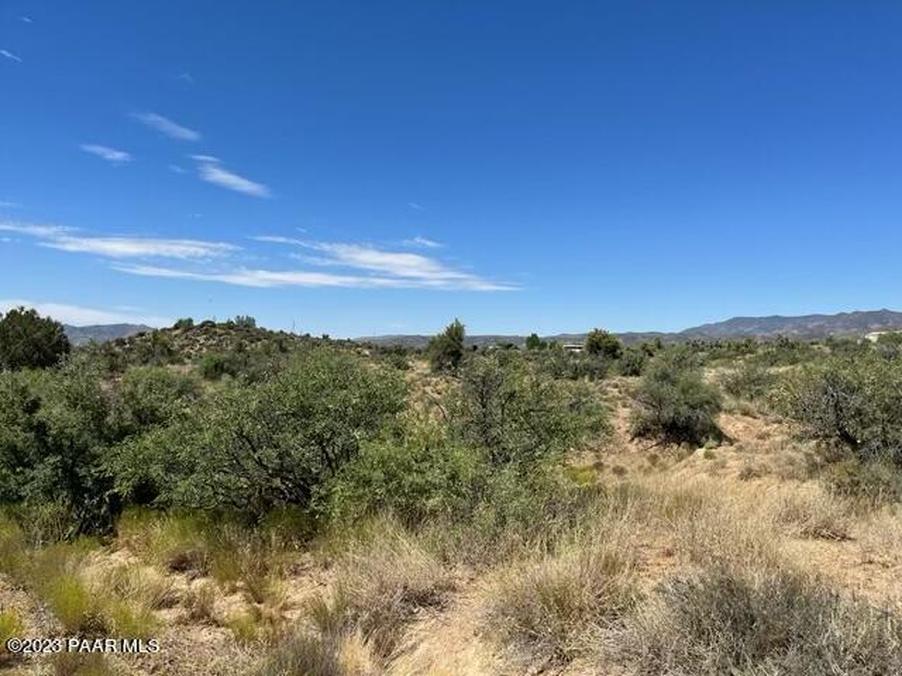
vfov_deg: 53.1
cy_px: 338
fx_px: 677
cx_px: 451
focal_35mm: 26
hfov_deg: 67.3
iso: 50
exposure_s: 1/4484
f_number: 1.6
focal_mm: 5.1
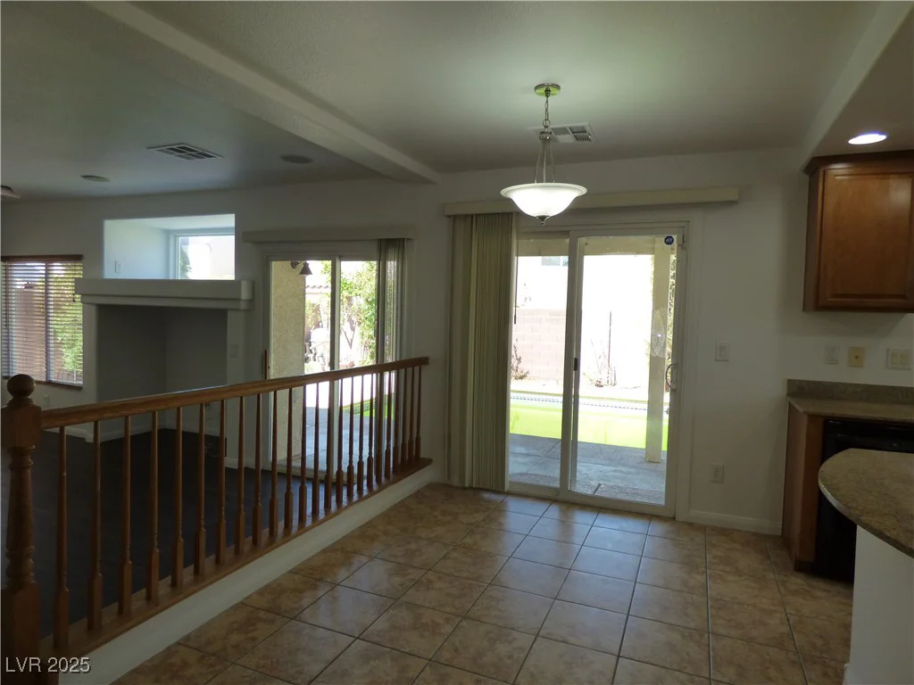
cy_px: 342
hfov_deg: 81.7
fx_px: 528
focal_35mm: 20
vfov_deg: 66.0
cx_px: 457
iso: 160
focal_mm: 3.58
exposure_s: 1/160
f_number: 2.8
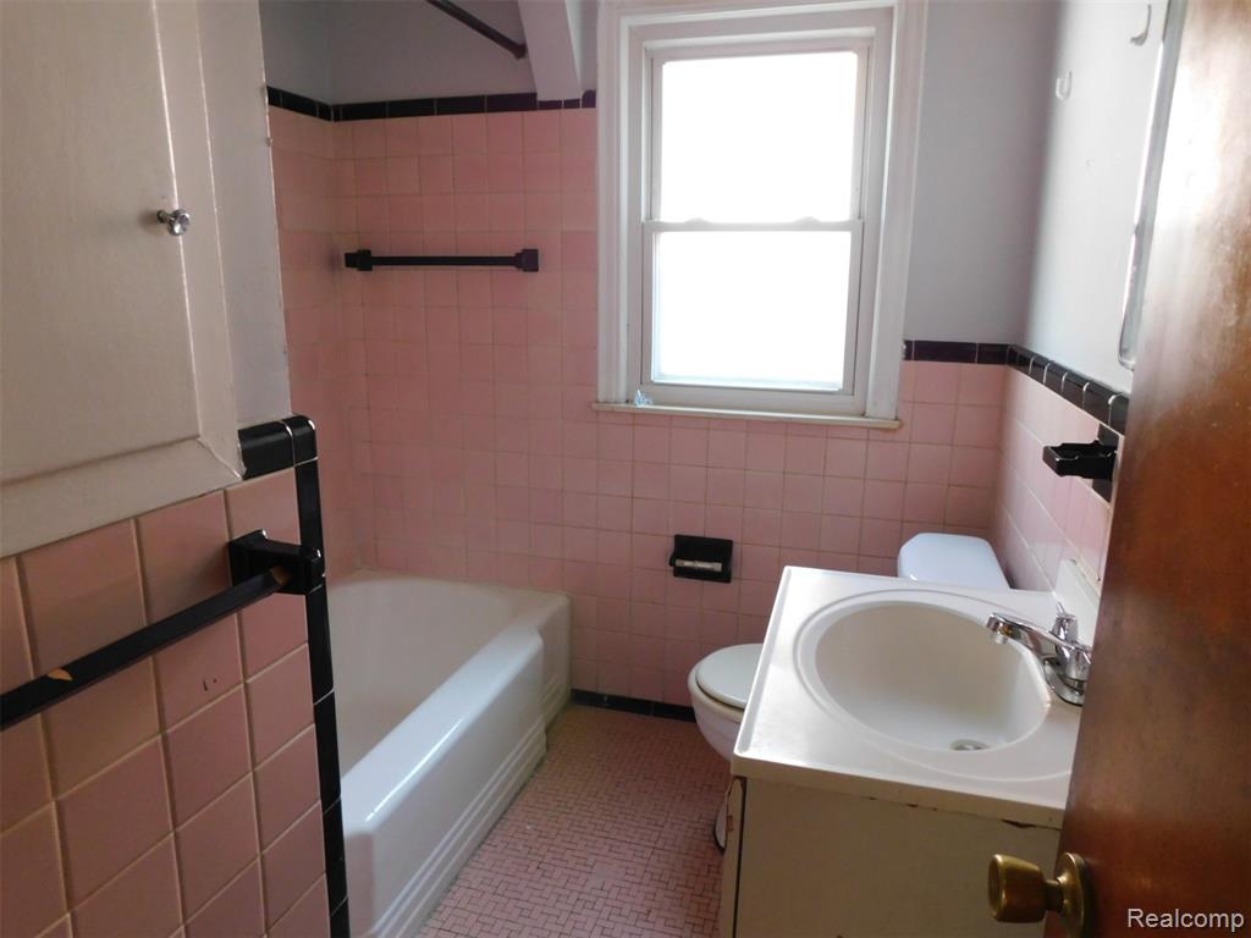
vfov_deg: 58.9
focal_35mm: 23
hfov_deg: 73.9
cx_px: 626
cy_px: 469
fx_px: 831
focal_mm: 4
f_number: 3
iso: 320
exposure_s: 1/30
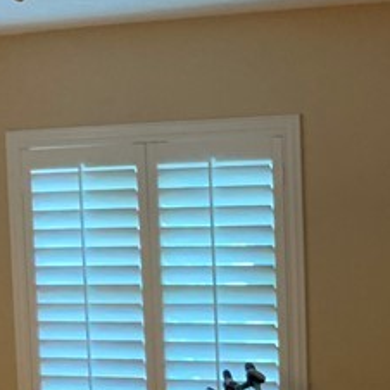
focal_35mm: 104
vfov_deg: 15.8
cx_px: 464
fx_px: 1326
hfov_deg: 16.1
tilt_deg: -9.4
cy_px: 521
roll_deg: -0.3
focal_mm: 4.25
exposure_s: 1/30
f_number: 1.8
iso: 500
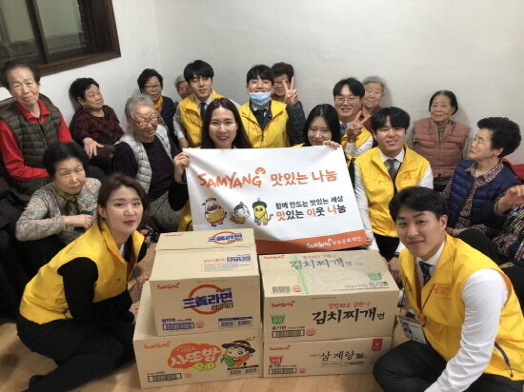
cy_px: 196
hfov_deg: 63.5
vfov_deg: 49.7
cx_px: 262
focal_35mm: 28
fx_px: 424
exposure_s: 1/20
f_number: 1.8
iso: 40
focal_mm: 3.99
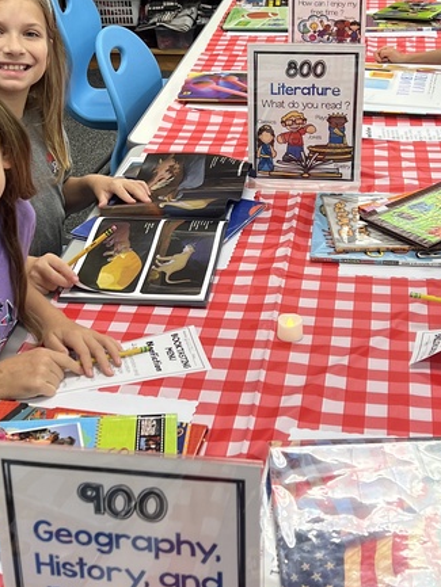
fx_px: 1019
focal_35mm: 60
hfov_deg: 24.4
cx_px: 232
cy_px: 222
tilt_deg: -25.0
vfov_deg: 32.0
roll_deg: +1.4
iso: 100
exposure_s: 1/120
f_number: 1.5
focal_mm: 5.7
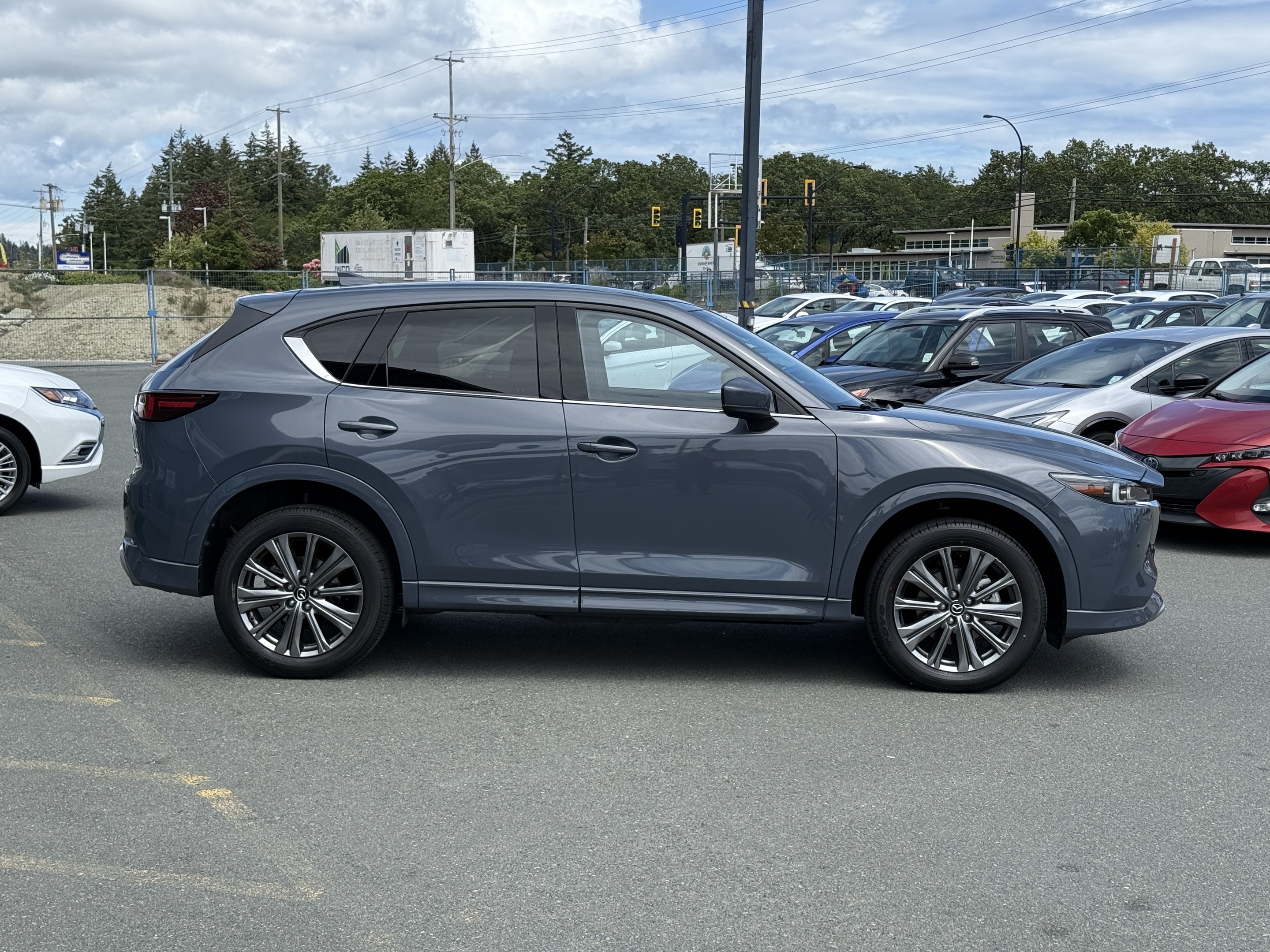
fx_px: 1761
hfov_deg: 39.7
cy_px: 476
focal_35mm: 48
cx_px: 635
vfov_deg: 30.3
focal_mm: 6.76
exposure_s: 1/4329
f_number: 1.78
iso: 64
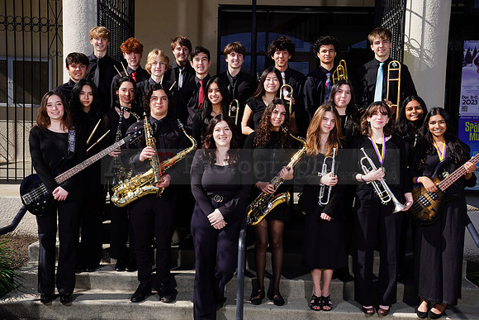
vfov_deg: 31.9
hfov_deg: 46.4
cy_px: 160
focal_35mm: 42
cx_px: 240
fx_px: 559
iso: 100
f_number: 10
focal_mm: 42
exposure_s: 1/250
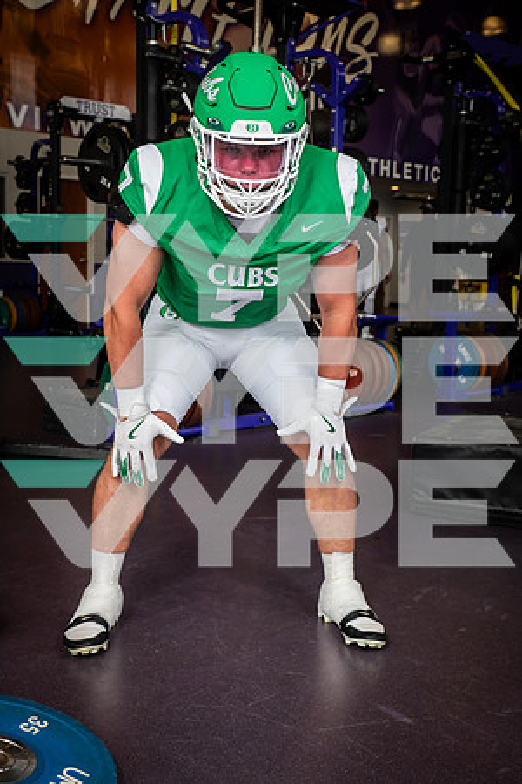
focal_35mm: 46
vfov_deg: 42.7
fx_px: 1000
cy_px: 392
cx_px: 261
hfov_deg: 29.2
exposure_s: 1/250
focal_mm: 46
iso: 800
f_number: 7.1
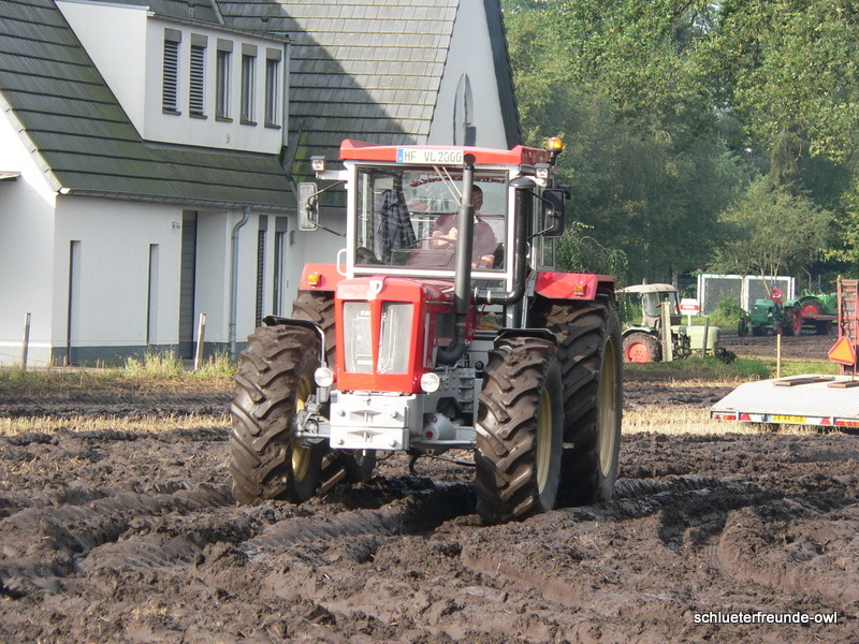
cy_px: 322
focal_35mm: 230
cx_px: 430
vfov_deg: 6.5
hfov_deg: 8.6
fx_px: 5707
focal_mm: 38.3
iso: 80
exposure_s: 1/160
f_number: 4
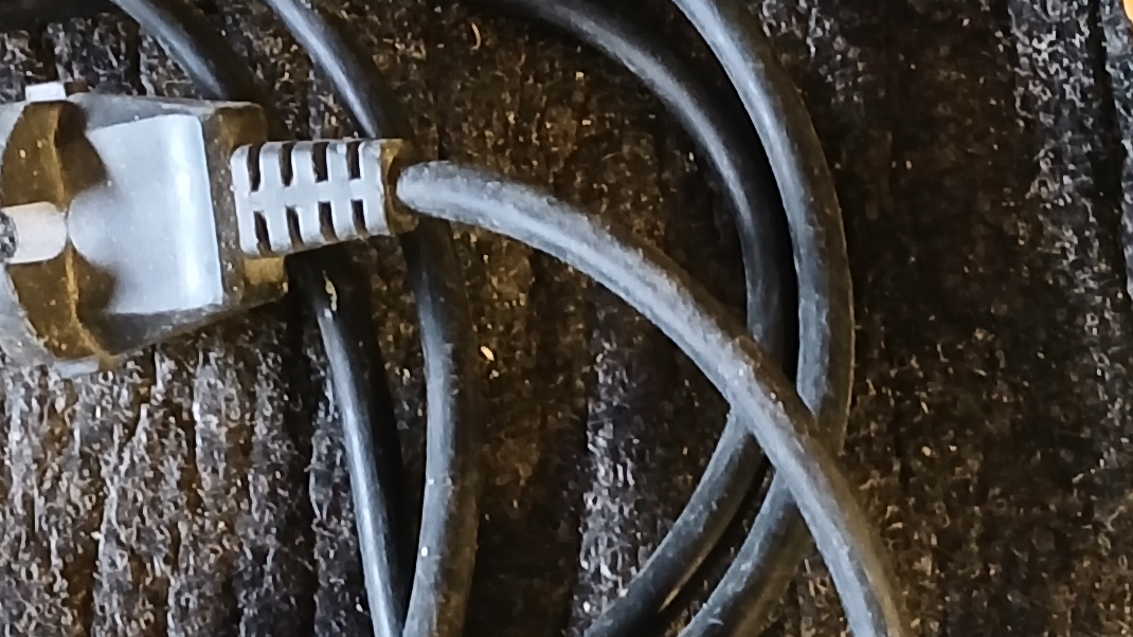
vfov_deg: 11.1
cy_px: -42
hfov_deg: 19.8
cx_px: 507
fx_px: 3245
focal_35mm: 108
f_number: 1.8
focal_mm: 3.98
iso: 250
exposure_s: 1/25
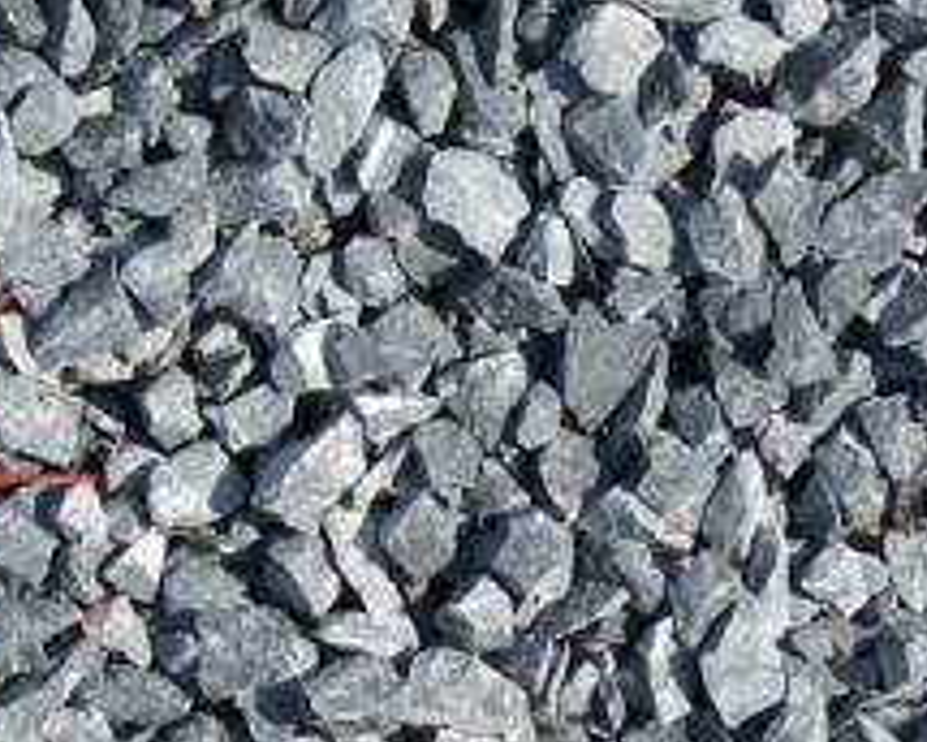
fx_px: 4966
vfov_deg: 8.5
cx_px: 556
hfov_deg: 10.7
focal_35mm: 181
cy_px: 578
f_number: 5.6
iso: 80
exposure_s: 1/350
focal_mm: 14.8
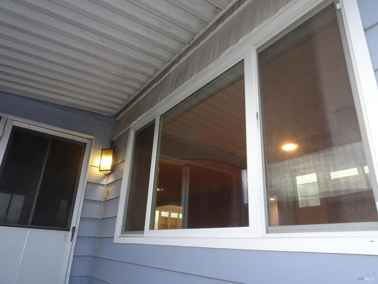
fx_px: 262
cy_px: 142
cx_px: 189
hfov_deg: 71.6
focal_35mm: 24
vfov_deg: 56.8
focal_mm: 4.1
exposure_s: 1/30
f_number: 3.5
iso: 500
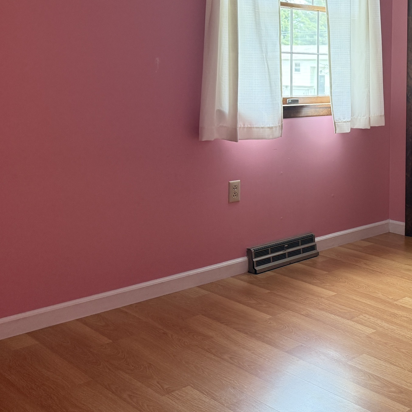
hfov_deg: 33.1
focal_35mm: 48
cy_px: 106
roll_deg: -0.7
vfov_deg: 34.7
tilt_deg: -2.5
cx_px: 389
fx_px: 646
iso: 200
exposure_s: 1/60
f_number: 1.78
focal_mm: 6.76
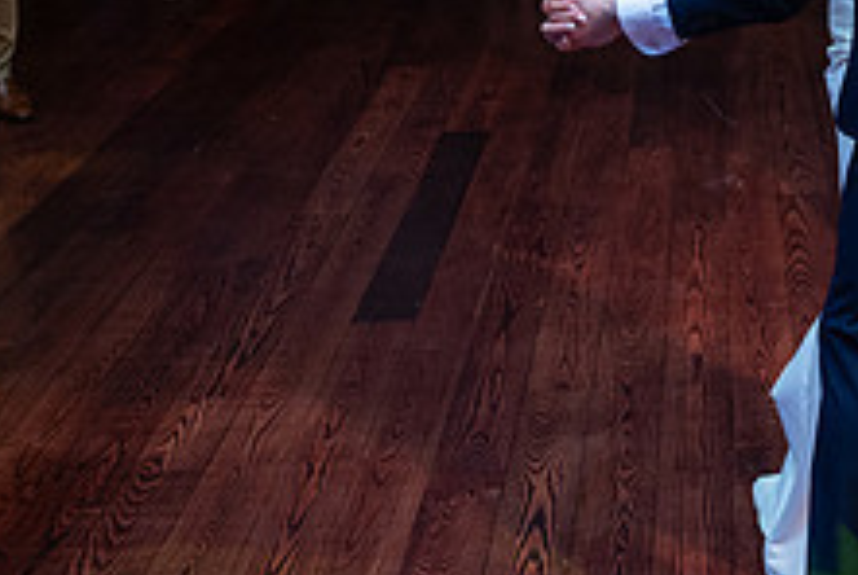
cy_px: -153
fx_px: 1814
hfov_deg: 25.3
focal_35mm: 76
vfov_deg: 17.0
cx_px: 854
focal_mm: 29
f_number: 3.5
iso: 640
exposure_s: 1/160
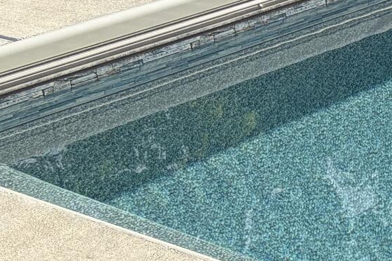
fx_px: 1601
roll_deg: +1.1
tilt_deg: -14.9
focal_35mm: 147
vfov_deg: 9.2
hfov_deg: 11.7
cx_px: 915
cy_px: -88
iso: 50
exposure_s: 1/1287
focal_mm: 5.96
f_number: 1.6
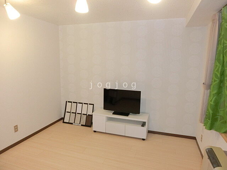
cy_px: 85
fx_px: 157
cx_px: 114
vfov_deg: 56.8
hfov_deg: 71.6
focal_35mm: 24
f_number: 3
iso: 400
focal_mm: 4.24
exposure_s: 1/60
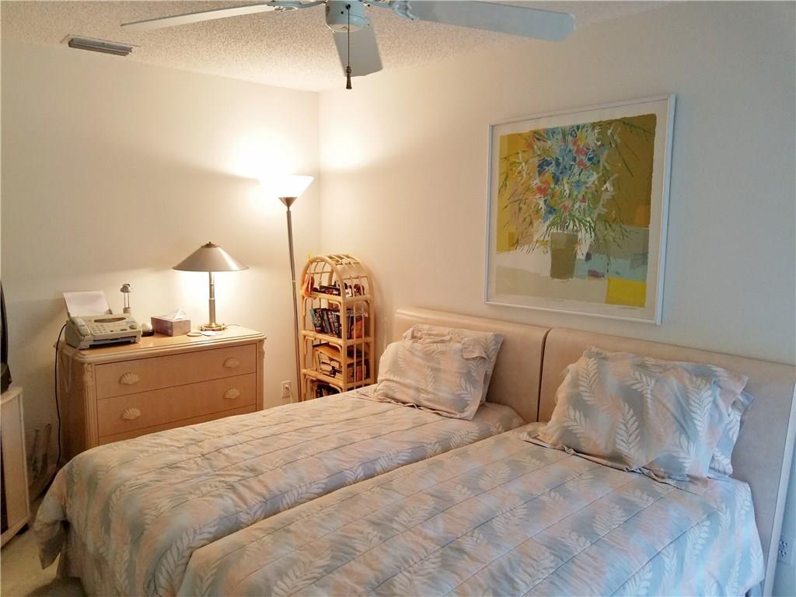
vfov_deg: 53.1
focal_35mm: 26
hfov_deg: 67.3
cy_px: 298
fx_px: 598
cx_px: 398
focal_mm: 4.2
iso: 100
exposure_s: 1/60
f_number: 1.7
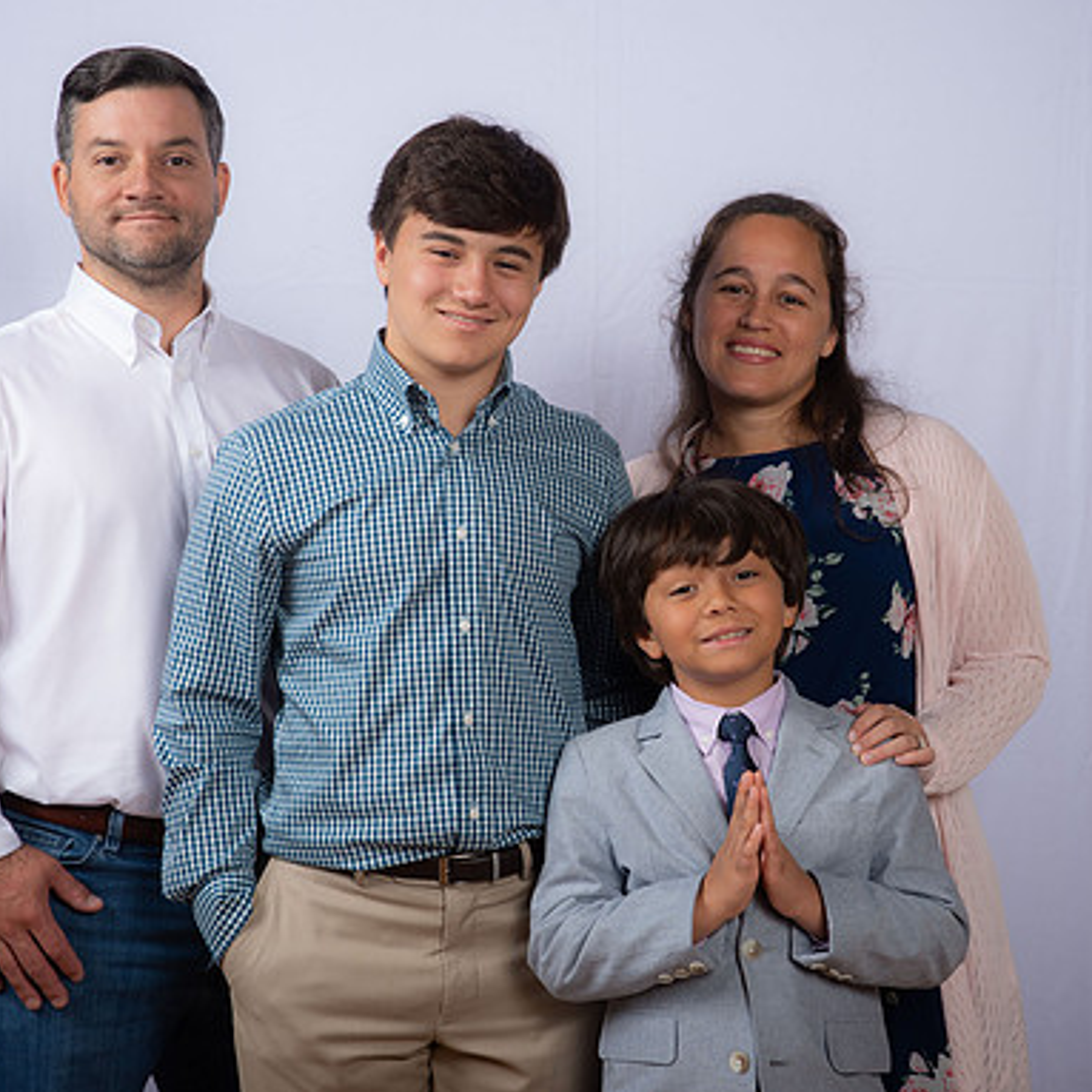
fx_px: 3212
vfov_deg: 19.3
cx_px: 559
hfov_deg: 19.3
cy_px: 545
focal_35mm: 90
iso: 250
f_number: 8
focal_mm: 70
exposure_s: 1/160
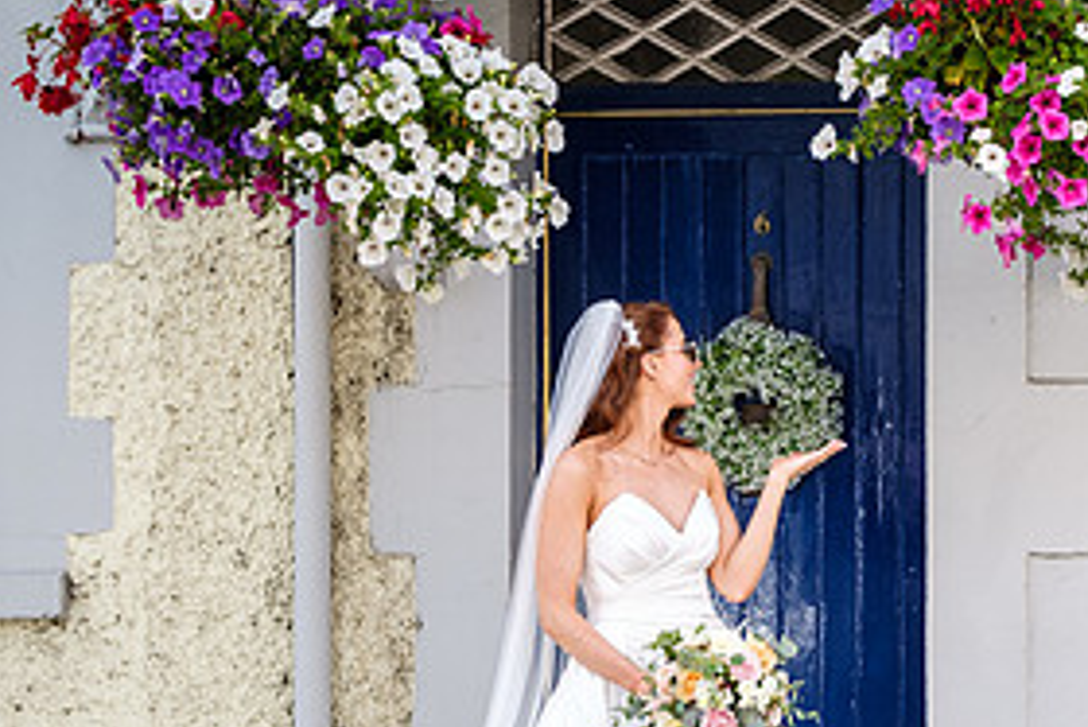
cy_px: 628
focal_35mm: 160
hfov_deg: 12.8
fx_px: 4838
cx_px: 859
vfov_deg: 8.6
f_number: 2.8
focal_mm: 50
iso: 160
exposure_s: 1/500
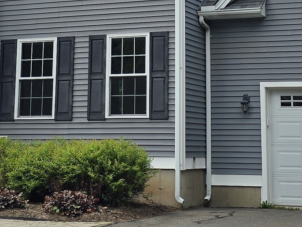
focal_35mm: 103
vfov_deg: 14.0
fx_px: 898
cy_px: -23
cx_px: 157
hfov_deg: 19.1
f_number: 1.7
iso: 12
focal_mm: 6.3
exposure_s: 1/754
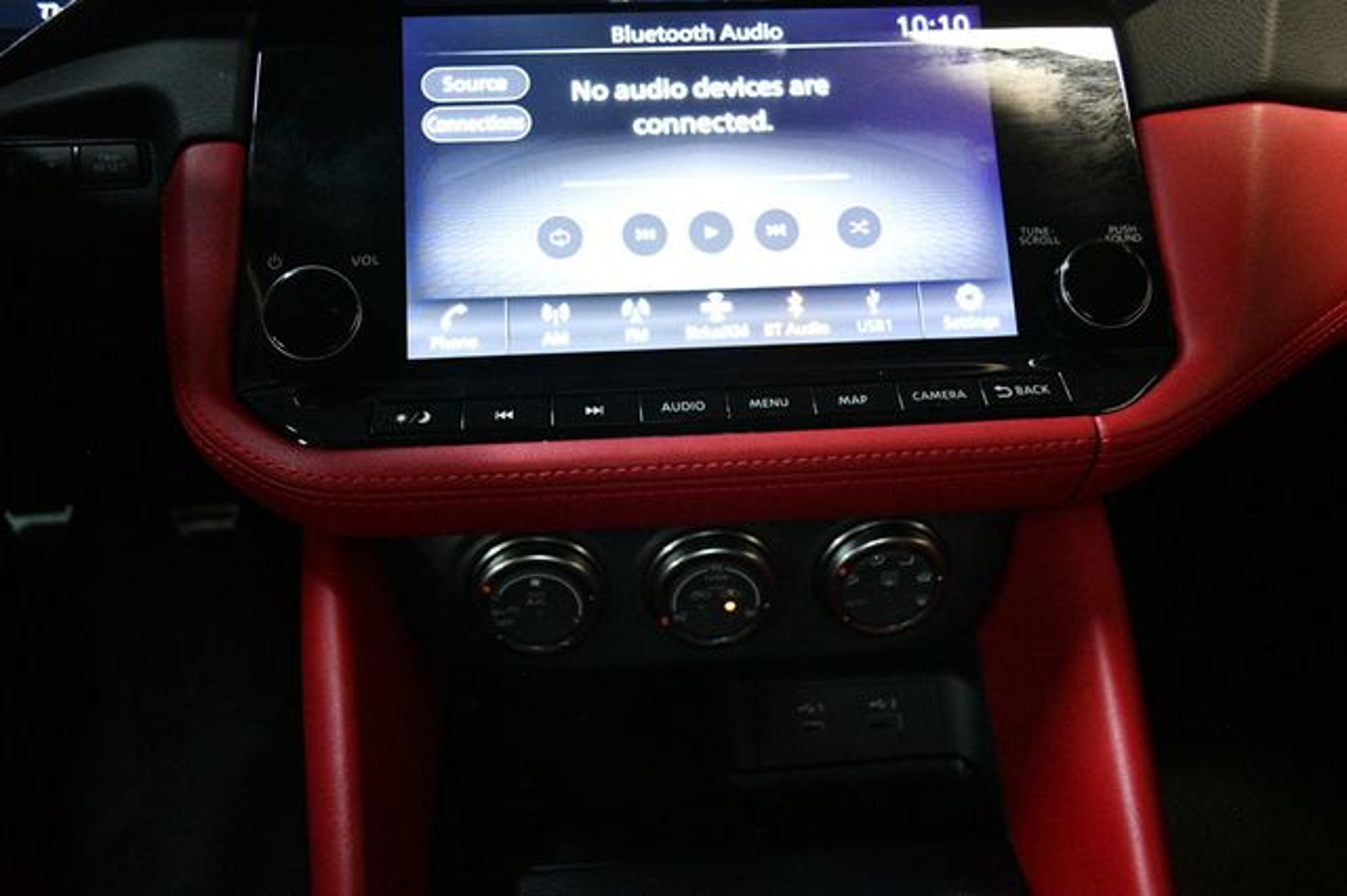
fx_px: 1010
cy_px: 448
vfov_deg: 47.9
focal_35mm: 27
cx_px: 674
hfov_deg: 67.4
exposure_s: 1/60
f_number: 3.5
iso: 5600
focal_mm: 18
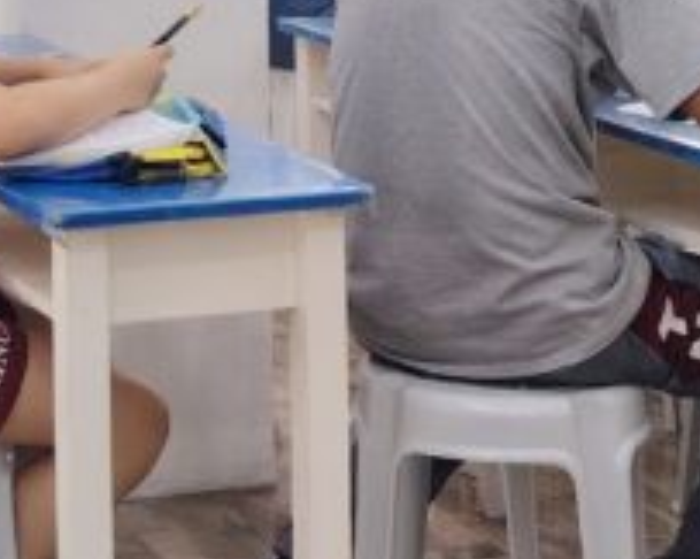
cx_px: 62
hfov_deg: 15.6
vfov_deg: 11.9
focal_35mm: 122
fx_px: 2525
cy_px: -355
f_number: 1.75
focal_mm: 5.25
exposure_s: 1/33.3
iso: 275
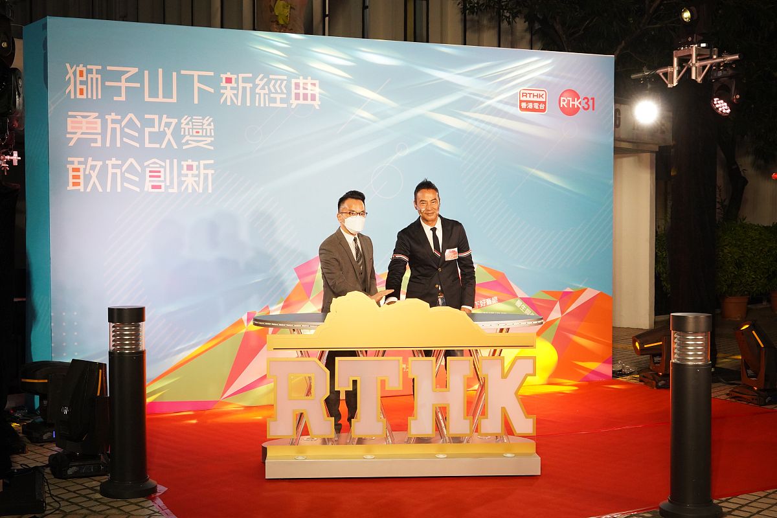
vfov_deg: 30.5
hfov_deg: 44.5
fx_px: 950
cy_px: 259
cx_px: 388
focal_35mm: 44
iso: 5000
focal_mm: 44
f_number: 8
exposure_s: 1/160
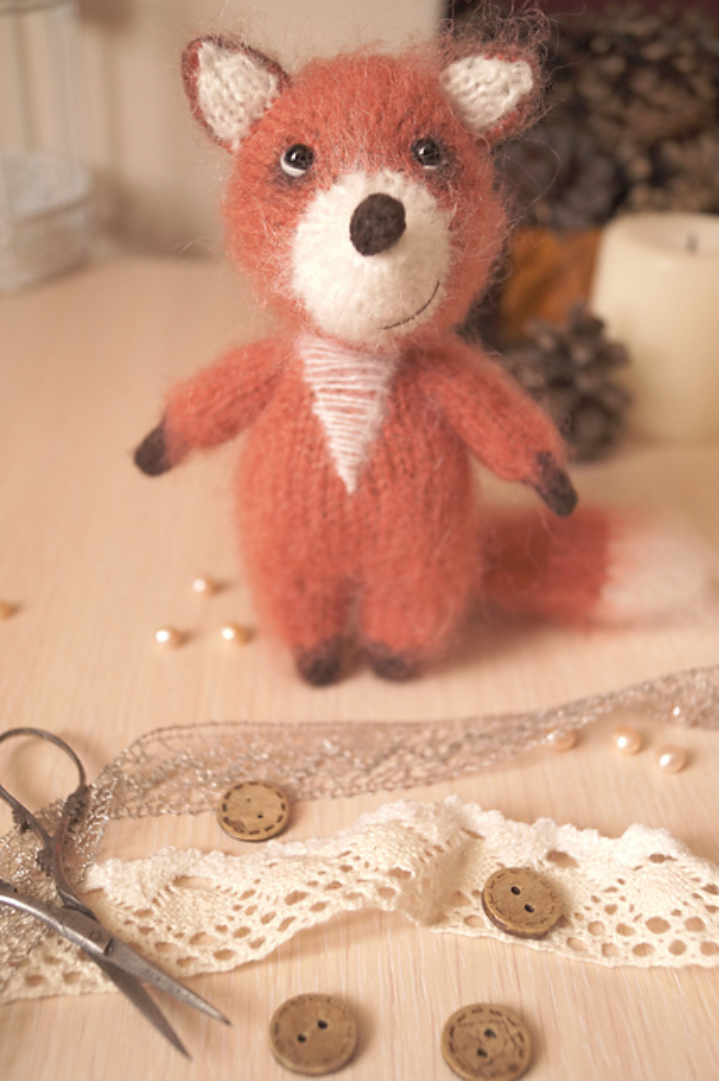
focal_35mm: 39
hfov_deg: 34.2
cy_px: 540
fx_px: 1170
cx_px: 360
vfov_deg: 49.6
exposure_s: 1/80
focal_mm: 26
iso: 800
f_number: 4
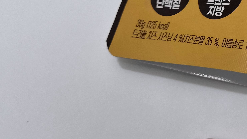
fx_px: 445
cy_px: -22
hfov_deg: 26.7
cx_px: 313
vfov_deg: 17.0
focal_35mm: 68
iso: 200
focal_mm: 5.4
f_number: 1.8
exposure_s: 1/120
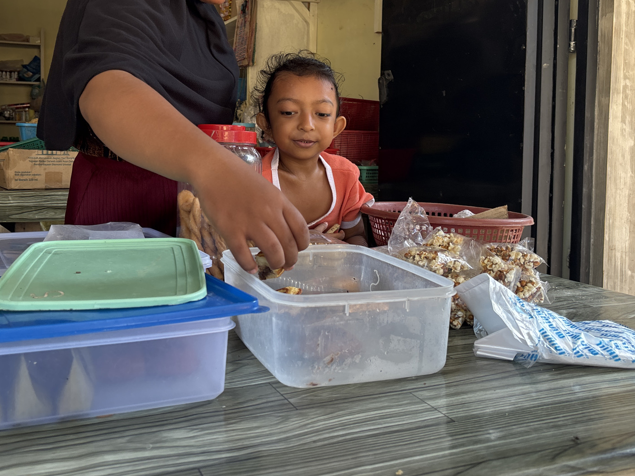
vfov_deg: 38.3
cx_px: 312
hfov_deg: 50.1
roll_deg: -1.3
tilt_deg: -2.2
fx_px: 679
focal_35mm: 37
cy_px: 168
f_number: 1.6
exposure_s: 1/121
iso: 64
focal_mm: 5.96
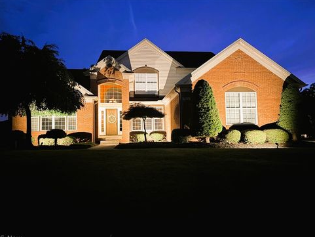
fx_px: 246
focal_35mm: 27
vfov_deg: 51.4
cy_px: 120
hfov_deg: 65.3
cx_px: 153
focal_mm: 5.96
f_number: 1.6
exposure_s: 1/9
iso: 1250
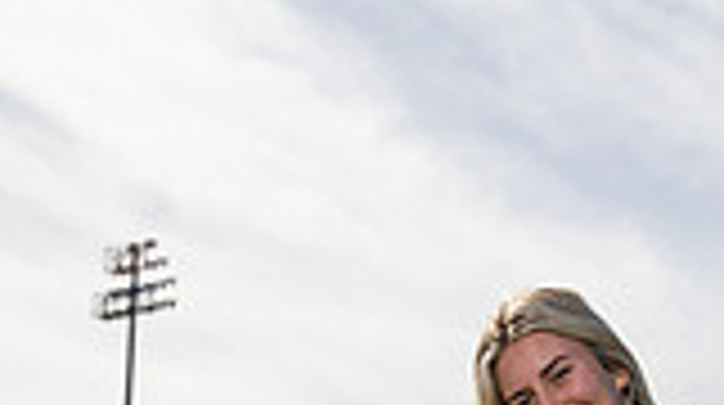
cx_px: 585
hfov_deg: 15.8
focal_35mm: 135
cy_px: 1004
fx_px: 2588
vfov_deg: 8.2
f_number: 4.5
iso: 100
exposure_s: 1/640
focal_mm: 46
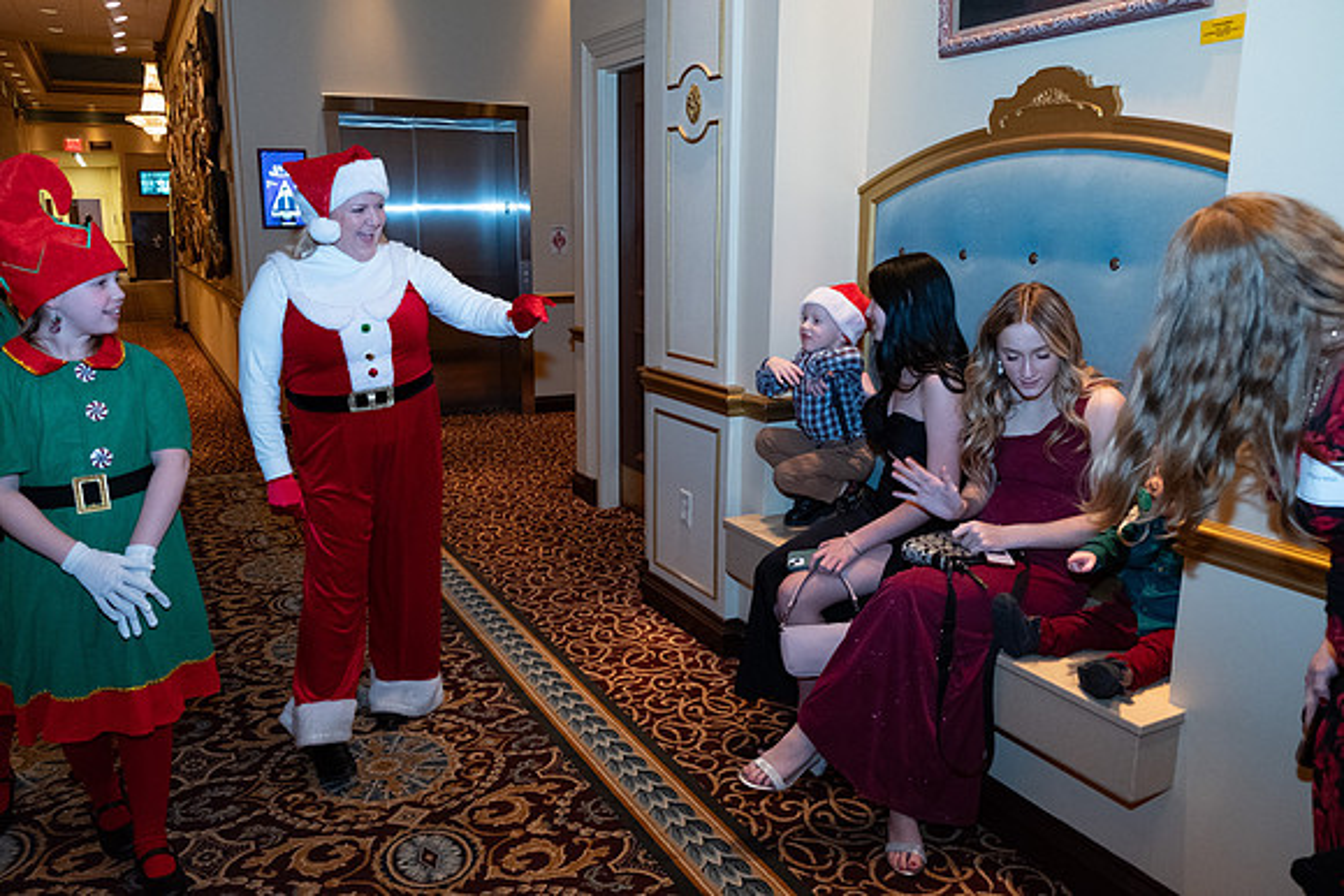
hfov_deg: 67.4
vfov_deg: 48.0
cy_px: 448
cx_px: 672
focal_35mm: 27
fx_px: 1008
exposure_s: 1/125
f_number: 2.8
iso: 2500
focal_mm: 18
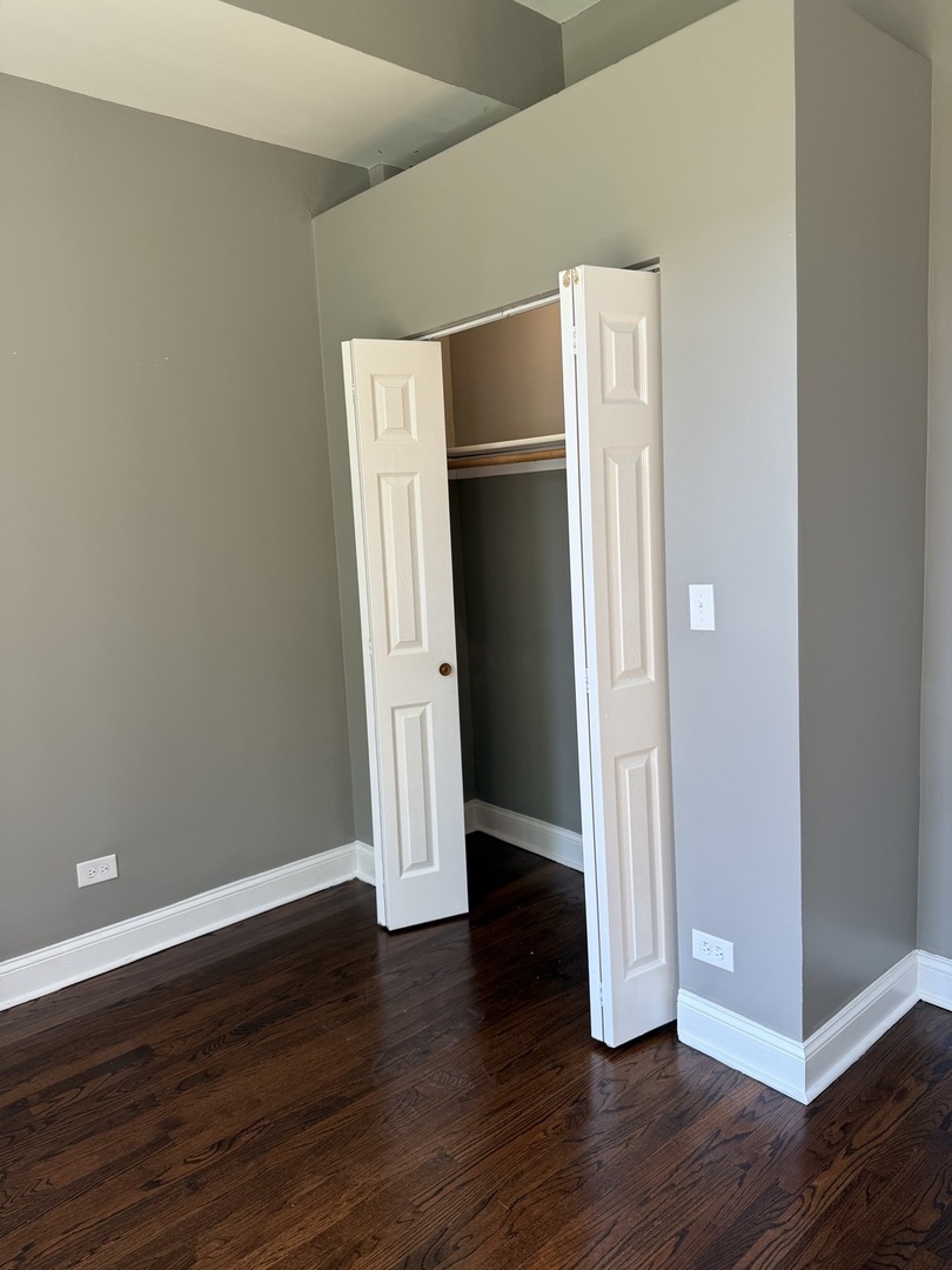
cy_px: 635
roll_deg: +3.6
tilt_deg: -7.7
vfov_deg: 71.6
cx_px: 476
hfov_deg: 56.8
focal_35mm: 24
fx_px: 880
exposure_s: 1/120
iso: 80
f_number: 1.78
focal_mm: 6.76
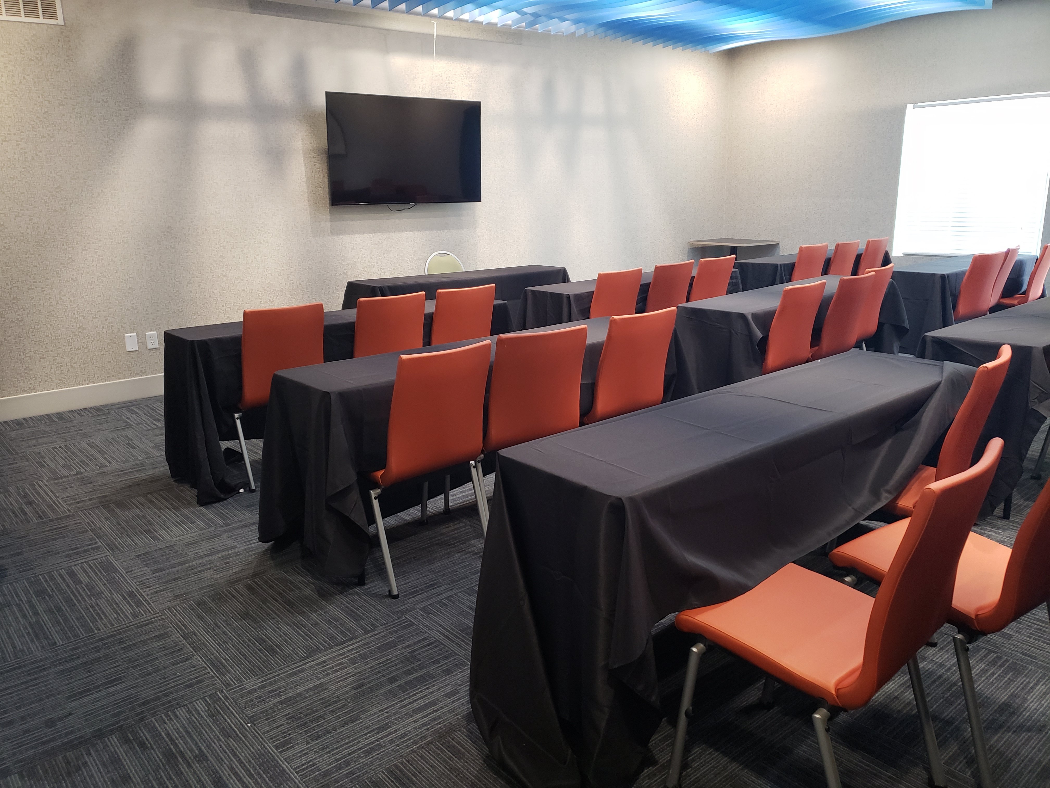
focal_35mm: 26
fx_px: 789
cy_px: 394
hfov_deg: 67.3
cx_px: 525
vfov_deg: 53.1
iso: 250
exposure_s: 1/24
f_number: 1.5
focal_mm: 4.3
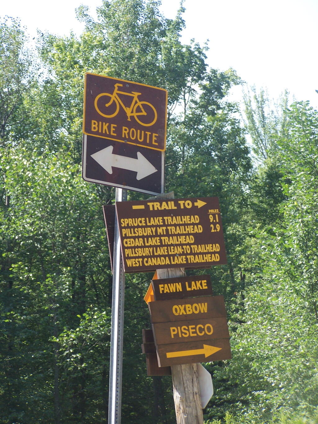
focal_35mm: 139
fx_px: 1702
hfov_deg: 10.7
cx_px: 159
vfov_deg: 14.2
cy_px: 212
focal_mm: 23.1
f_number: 3.2
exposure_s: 1/400
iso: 100
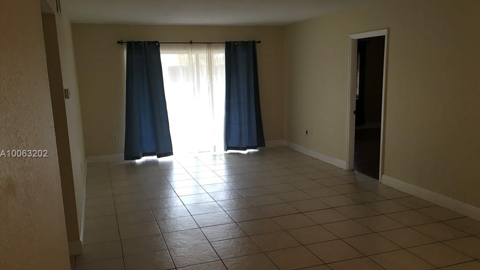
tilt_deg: -12.0
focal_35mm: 32
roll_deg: +1.4
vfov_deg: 36.6
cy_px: 154
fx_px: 407
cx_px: 242
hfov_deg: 61.0
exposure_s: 1/30
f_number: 2.2
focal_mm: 4.15
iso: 64
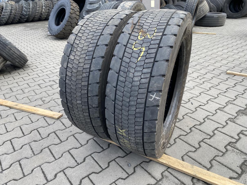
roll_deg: +0.6
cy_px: 92
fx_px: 186
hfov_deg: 67.3
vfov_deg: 53.1
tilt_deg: -24.4
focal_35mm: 26
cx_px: 124
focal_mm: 4.25
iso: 32
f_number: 1.8
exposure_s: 1/782
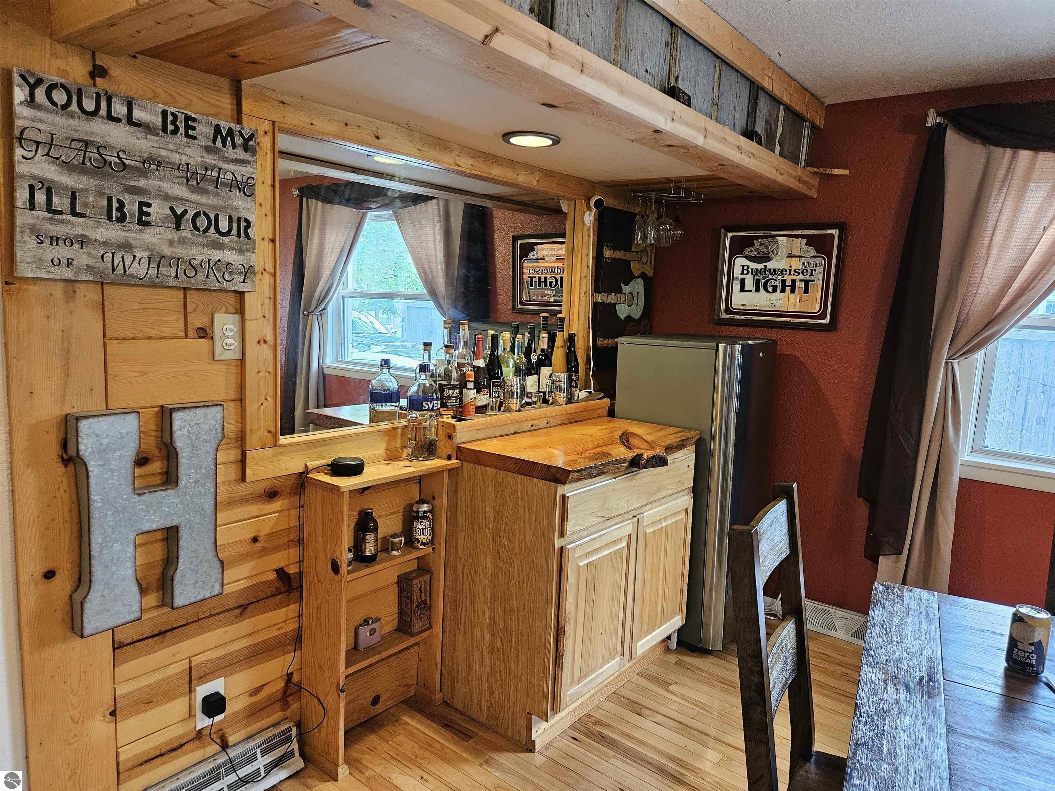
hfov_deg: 73.9
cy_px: 396
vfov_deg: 58.9
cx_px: 528
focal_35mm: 23
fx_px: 701
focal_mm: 5.4
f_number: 1.8
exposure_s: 1/120
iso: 640
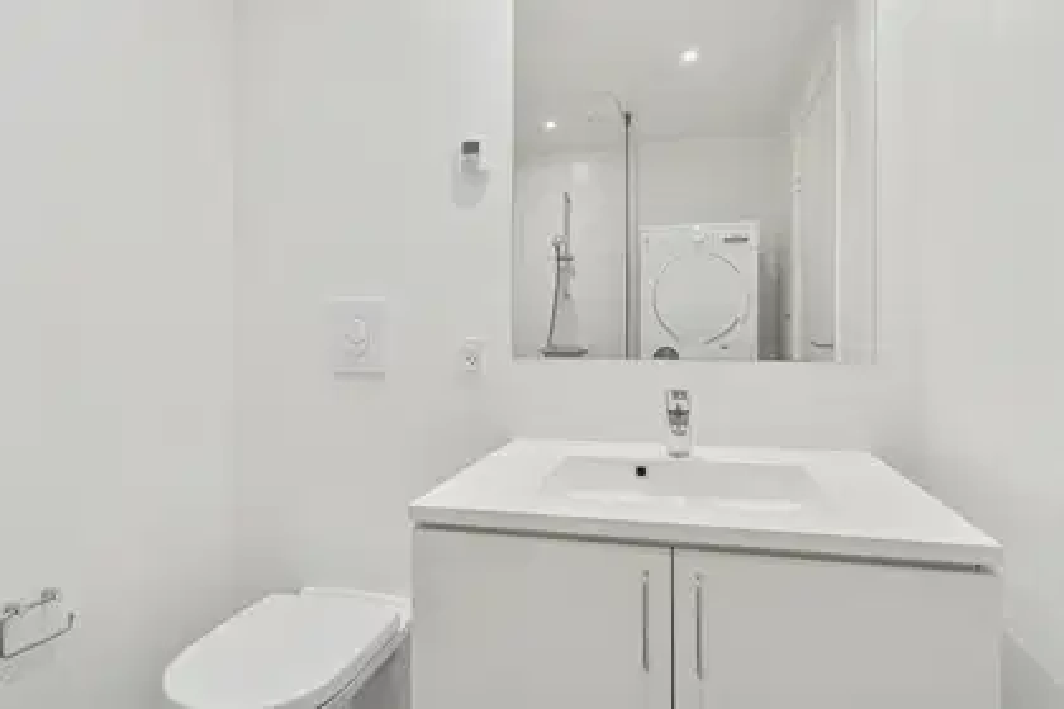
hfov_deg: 77.3
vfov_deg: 56.1
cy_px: 354
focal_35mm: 22
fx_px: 665
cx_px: 532
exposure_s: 1/20
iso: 320
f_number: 7.1
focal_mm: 15
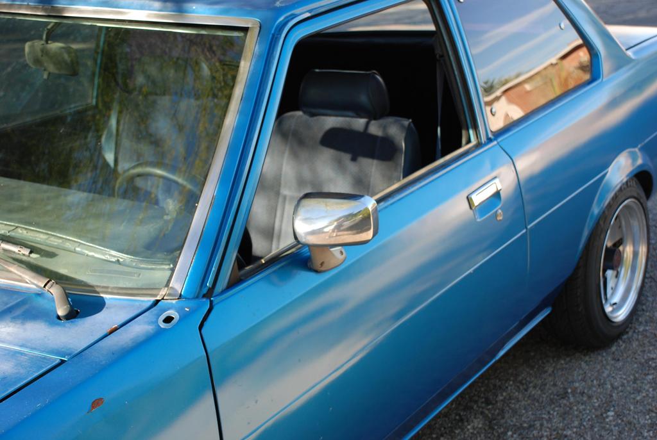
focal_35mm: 57
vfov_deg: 23.9
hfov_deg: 35.0
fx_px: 1042
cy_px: 220
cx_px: 328
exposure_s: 1/125
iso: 180
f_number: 5.6
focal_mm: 38
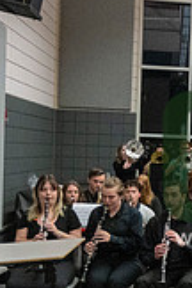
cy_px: 175
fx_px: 688
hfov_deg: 14.7
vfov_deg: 23.6
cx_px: 297
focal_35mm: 86
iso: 10000
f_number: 4
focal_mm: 24
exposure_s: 1/500
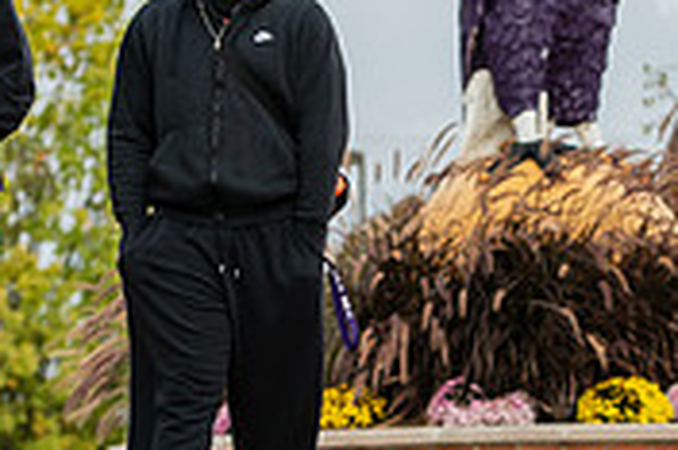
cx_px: 478
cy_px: 79
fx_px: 5268
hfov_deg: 7.4
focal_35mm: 280
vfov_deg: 4.9
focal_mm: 85
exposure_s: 1/400
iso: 200
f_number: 3.5
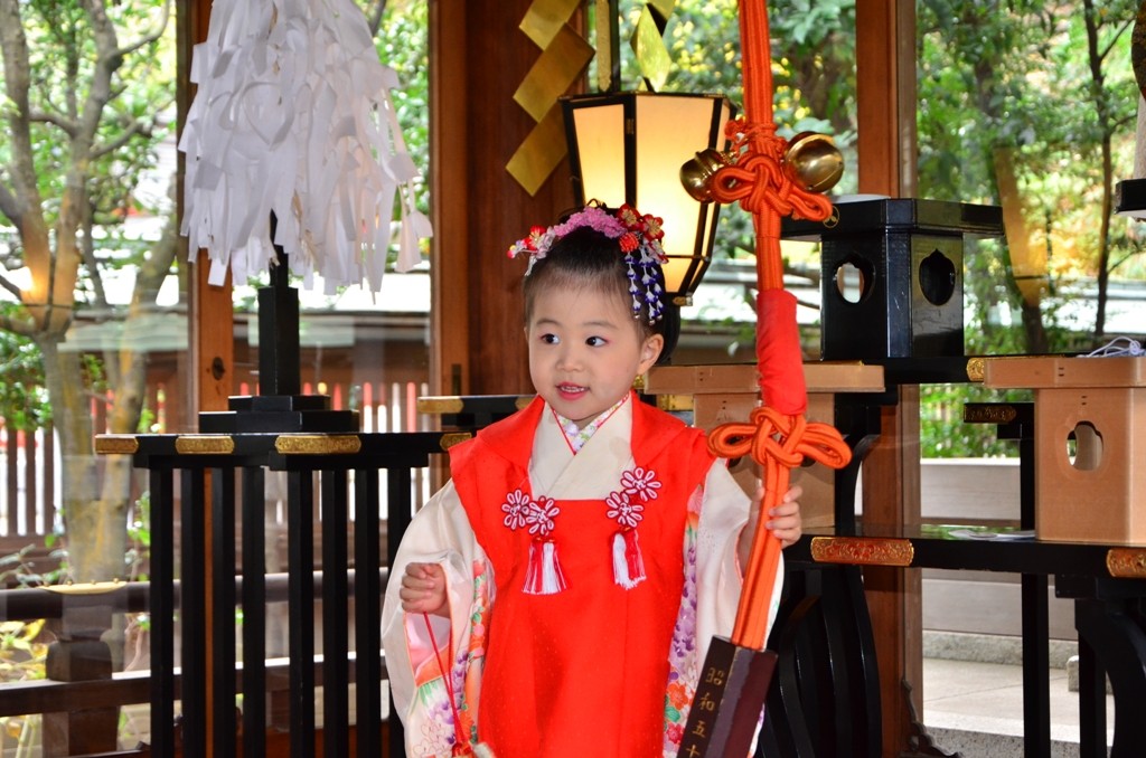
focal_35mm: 75
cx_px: 573
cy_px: 379
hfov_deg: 27.0
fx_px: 2382
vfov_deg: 18.1
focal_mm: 50
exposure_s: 1/60
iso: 900
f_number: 5
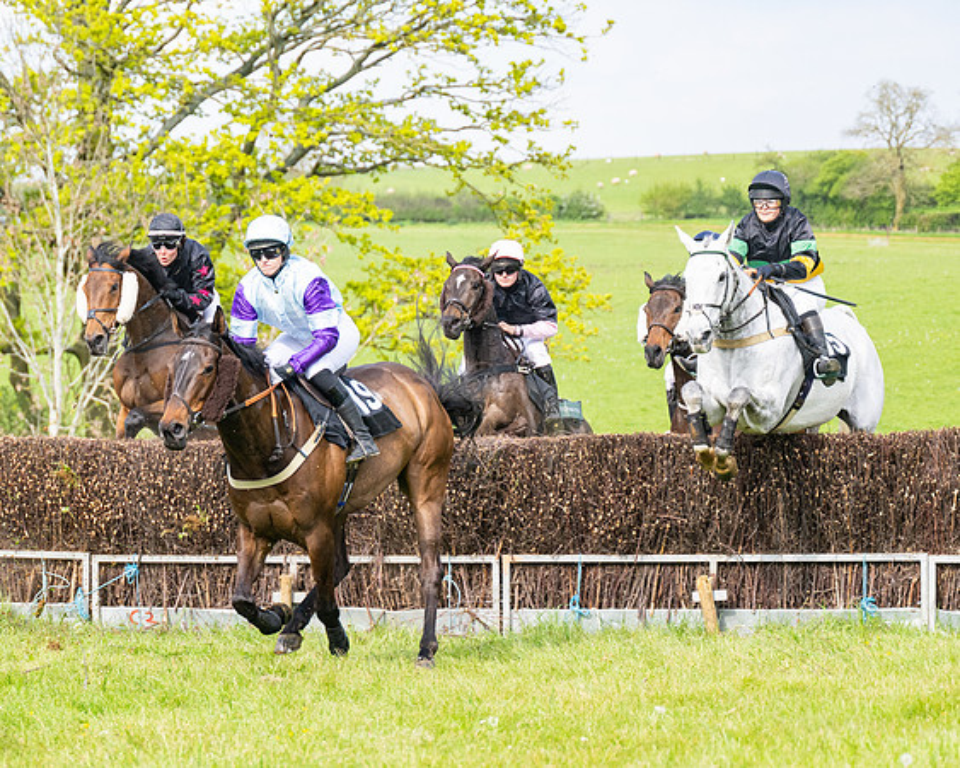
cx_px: 348
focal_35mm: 180
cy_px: 364
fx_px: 5115
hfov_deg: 10.7
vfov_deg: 8.6
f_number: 4
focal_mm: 98
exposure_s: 1/2000
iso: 400
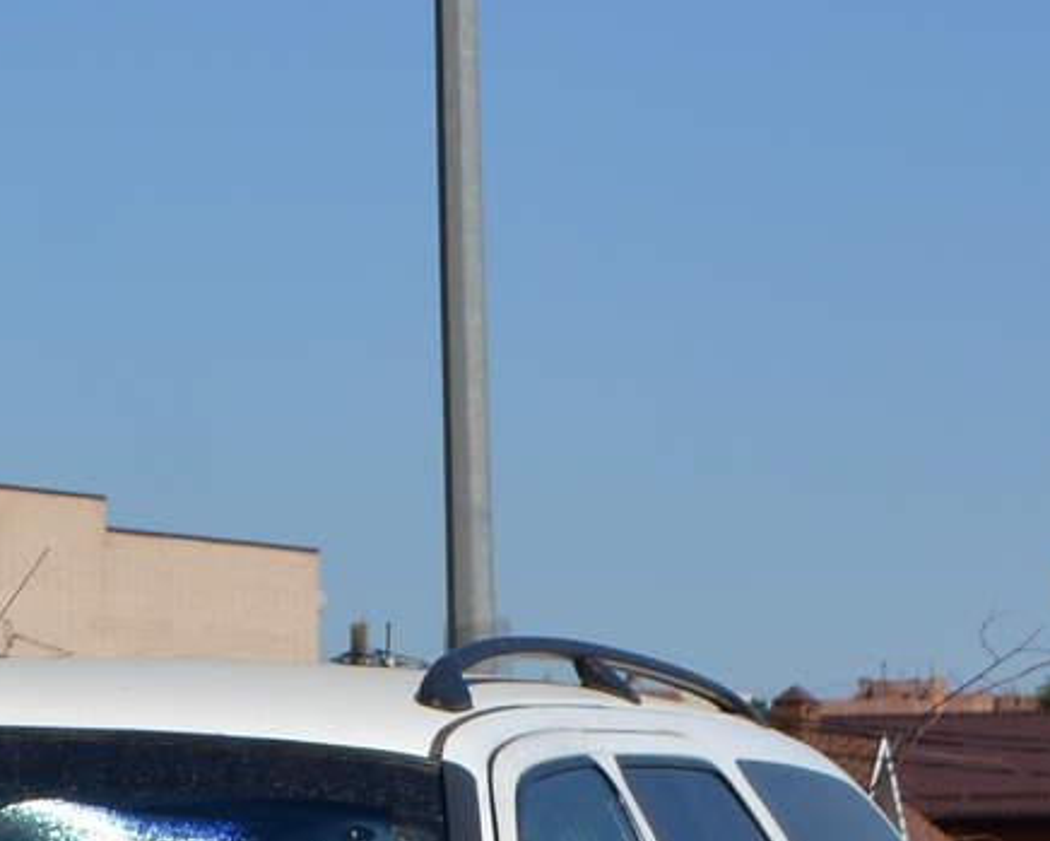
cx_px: -275
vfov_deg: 7.2
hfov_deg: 8.9
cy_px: 1159
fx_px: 6621
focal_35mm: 213
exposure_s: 1/320
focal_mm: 44
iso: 100
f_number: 9
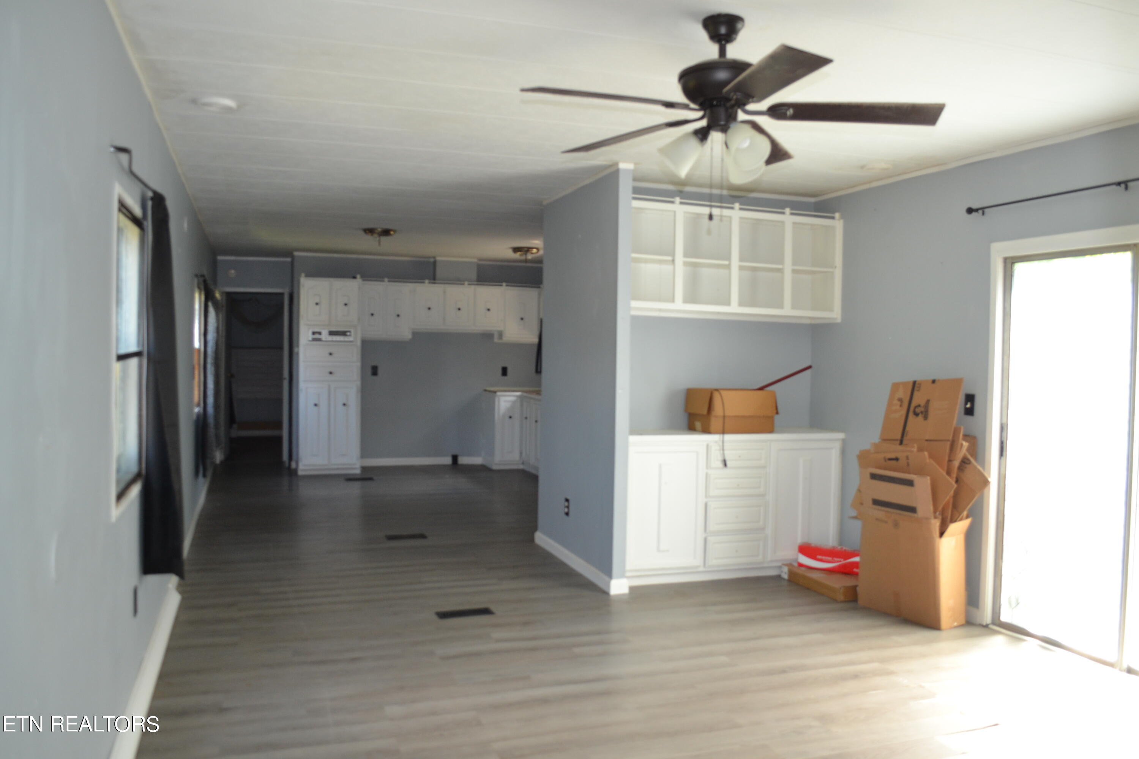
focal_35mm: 27
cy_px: 380
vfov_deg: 47.9
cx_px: 570
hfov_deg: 67.4
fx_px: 854
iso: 400
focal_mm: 18
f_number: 4
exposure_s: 1/80
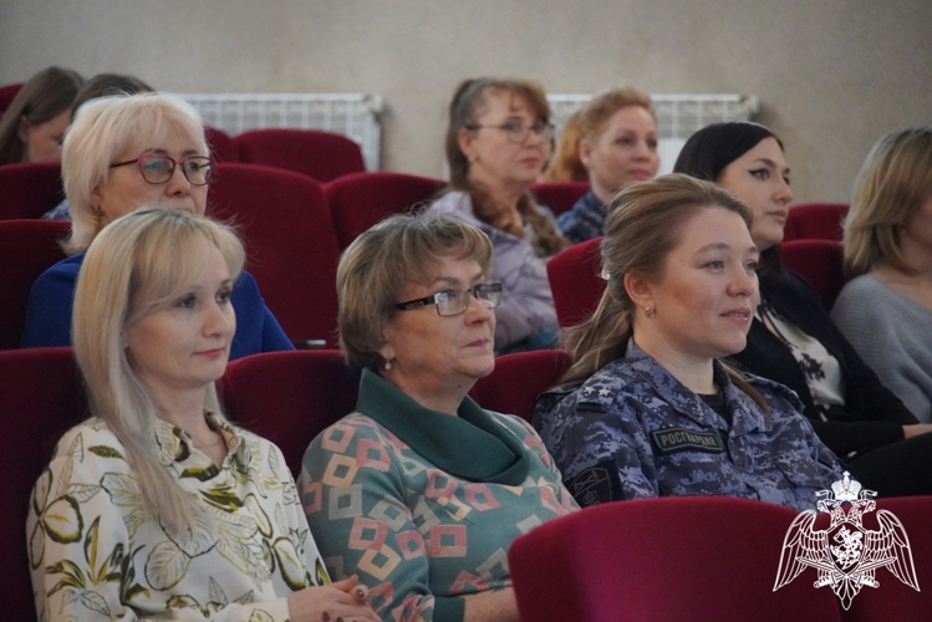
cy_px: 311
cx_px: 466
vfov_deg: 6.8
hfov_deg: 10.2
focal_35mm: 202
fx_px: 5244
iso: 6400
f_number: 5.6
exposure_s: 1/8
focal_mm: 135
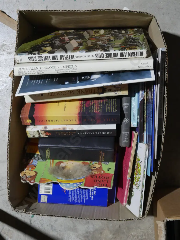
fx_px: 347
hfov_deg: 29.1
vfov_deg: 38.2
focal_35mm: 50
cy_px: 120
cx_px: 90
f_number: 5.3
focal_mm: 25
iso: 1000
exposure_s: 1/125
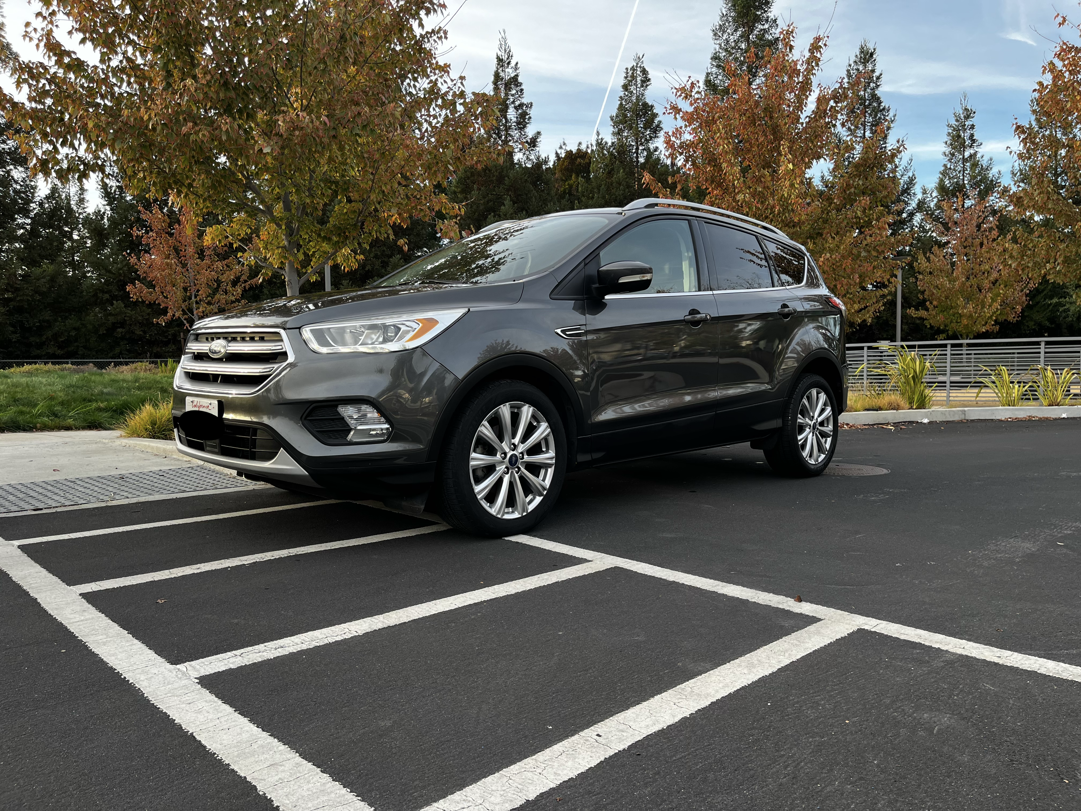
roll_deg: +1.2
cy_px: 406
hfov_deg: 67.3
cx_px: 540
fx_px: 812
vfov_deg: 53.1
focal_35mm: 26
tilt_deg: -2.5
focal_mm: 5.1
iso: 50
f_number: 1.6
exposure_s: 1/240
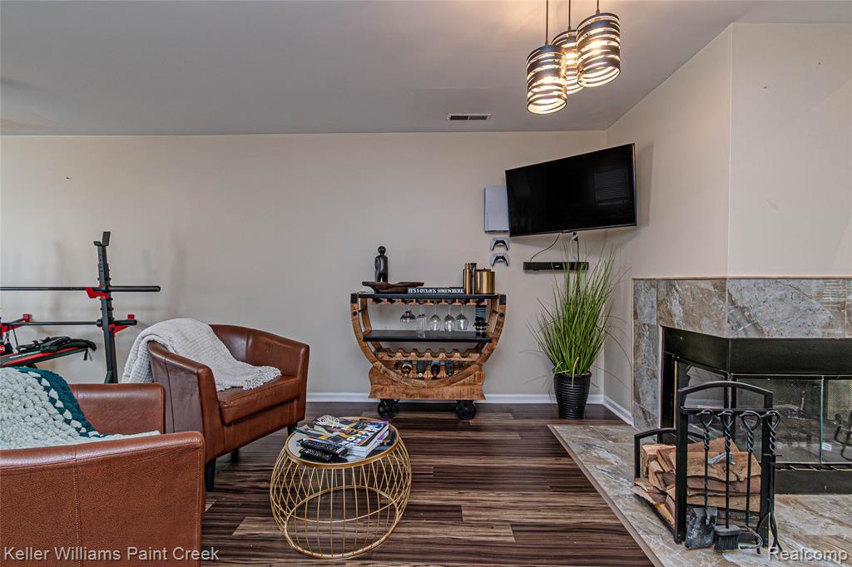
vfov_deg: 77.3
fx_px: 355
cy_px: 284
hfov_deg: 100.4
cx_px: 426
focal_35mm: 15
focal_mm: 10
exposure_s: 1/100
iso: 800
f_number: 7.1
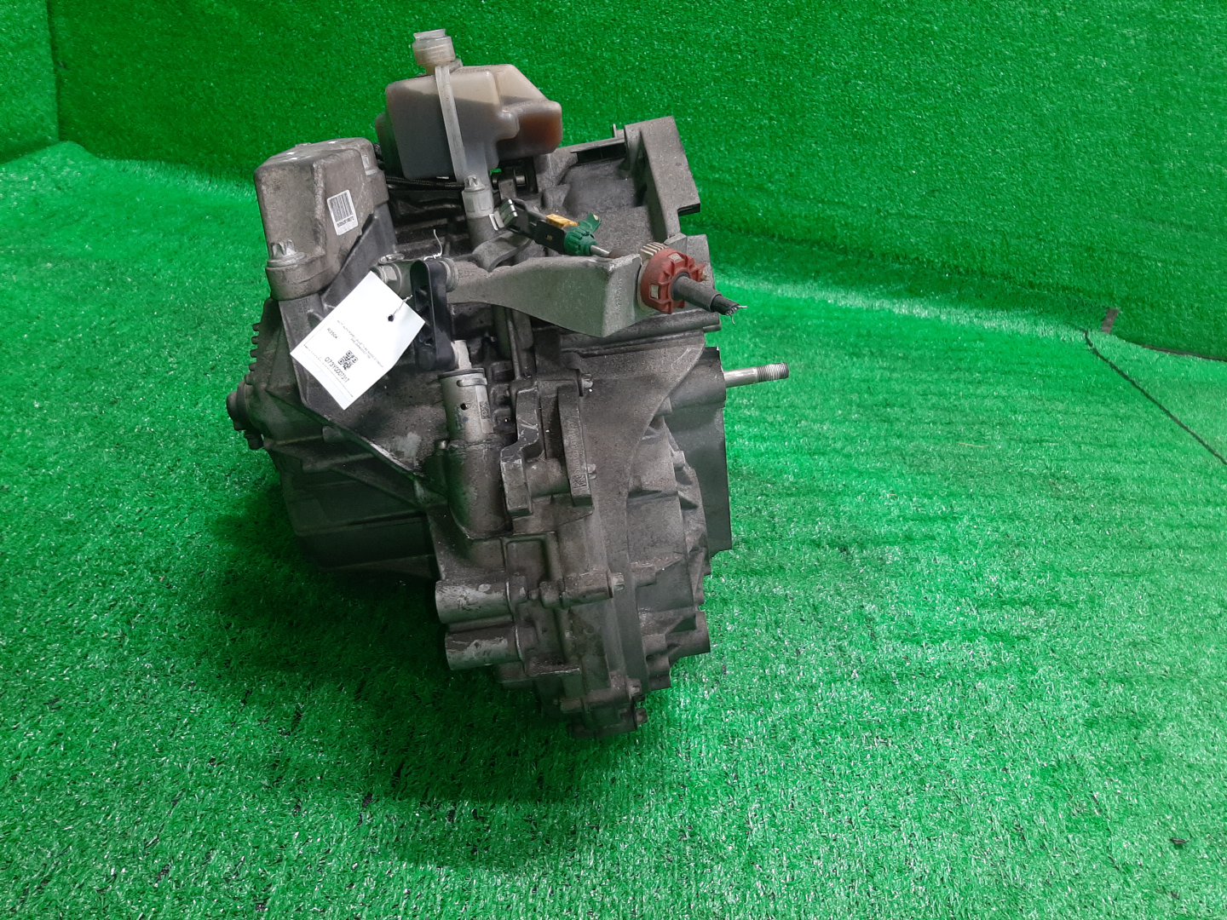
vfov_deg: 53.1
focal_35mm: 26
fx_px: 922
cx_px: 614
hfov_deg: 67.3
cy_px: 460
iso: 130
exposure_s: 1/50
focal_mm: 3.93
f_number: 1.7
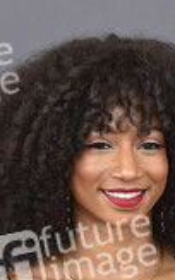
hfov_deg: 6.7
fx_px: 1487
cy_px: 342
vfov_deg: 10.6
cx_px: 119
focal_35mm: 195
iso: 640
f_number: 5.6
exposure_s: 1/250
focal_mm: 78
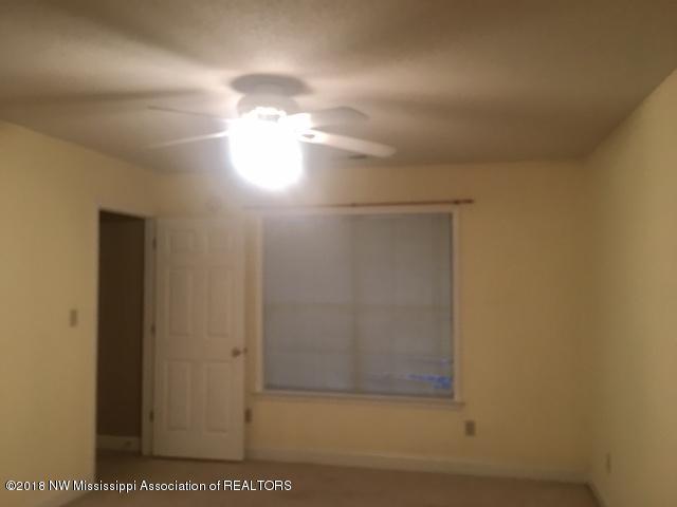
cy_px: 254
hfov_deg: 61.7
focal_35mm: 29
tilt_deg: +3.1
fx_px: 567
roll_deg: -0.4
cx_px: 338
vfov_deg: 48.2
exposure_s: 1/30
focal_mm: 4.15
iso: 64
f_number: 2.2
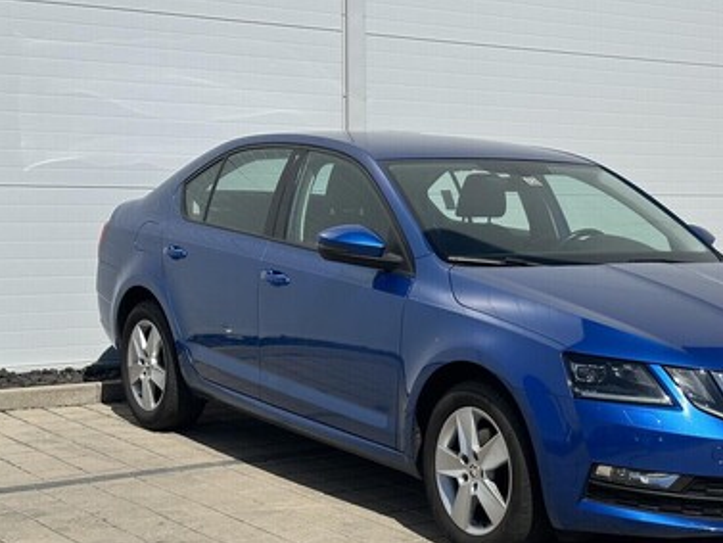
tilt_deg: -7.7
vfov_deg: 20.9
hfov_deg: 27.5
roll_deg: -0.8
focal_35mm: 70
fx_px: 1463
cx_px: 518
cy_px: 362
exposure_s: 1/7092
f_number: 1.78
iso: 64
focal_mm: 6.86
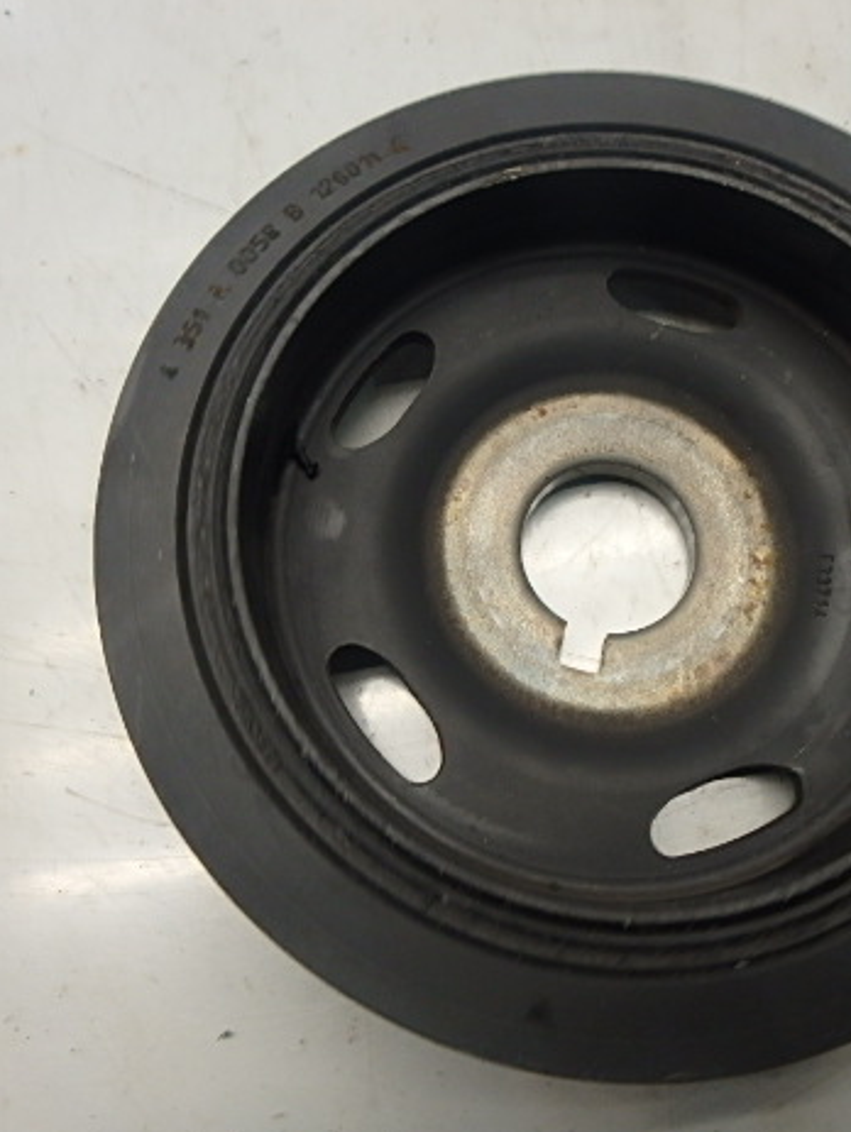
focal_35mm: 29
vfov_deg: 61.6
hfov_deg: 47.8
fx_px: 949
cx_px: 538
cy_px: 562
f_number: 3.5
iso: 200
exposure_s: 1/50
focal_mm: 3.7
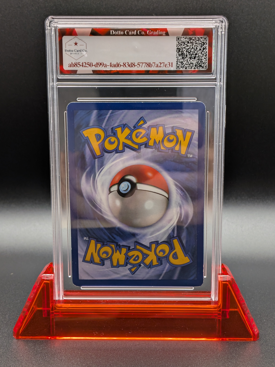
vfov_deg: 38.9
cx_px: 138
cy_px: 184
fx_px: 519
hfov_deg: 29.7
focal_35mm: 49
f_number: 1.7
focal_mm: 4.53
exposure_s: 1/25
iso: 51
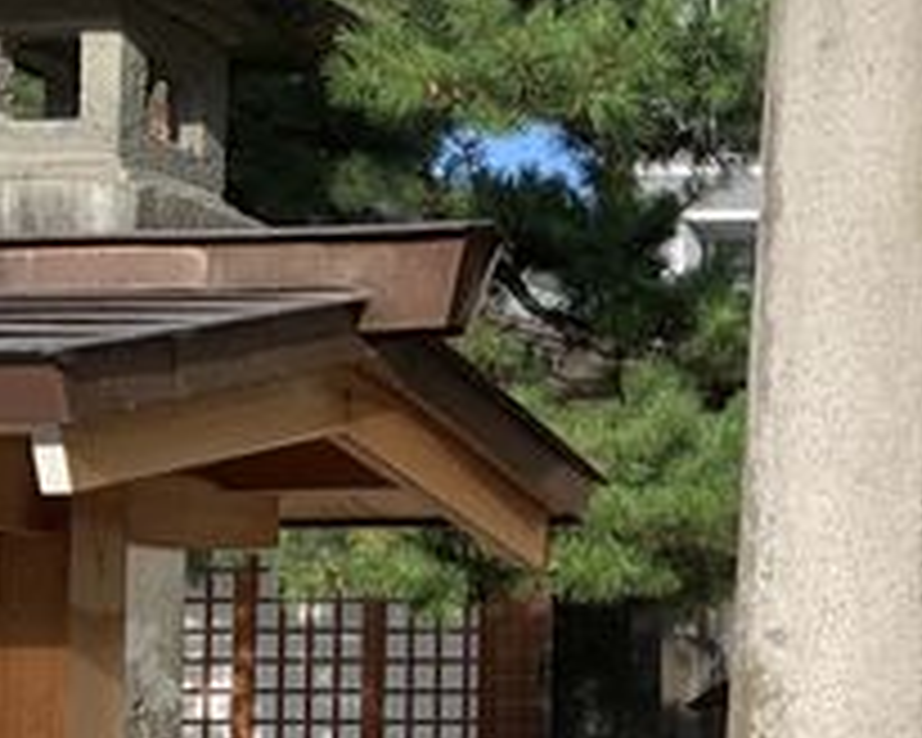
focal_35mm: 89
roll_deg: +0.0
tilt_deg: +2.9
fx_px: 2429
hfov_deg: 17.7
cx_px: 1610
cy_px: 738
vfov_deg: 16.9
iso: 25
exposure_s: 1/981
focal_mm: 4.25
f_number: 1.8
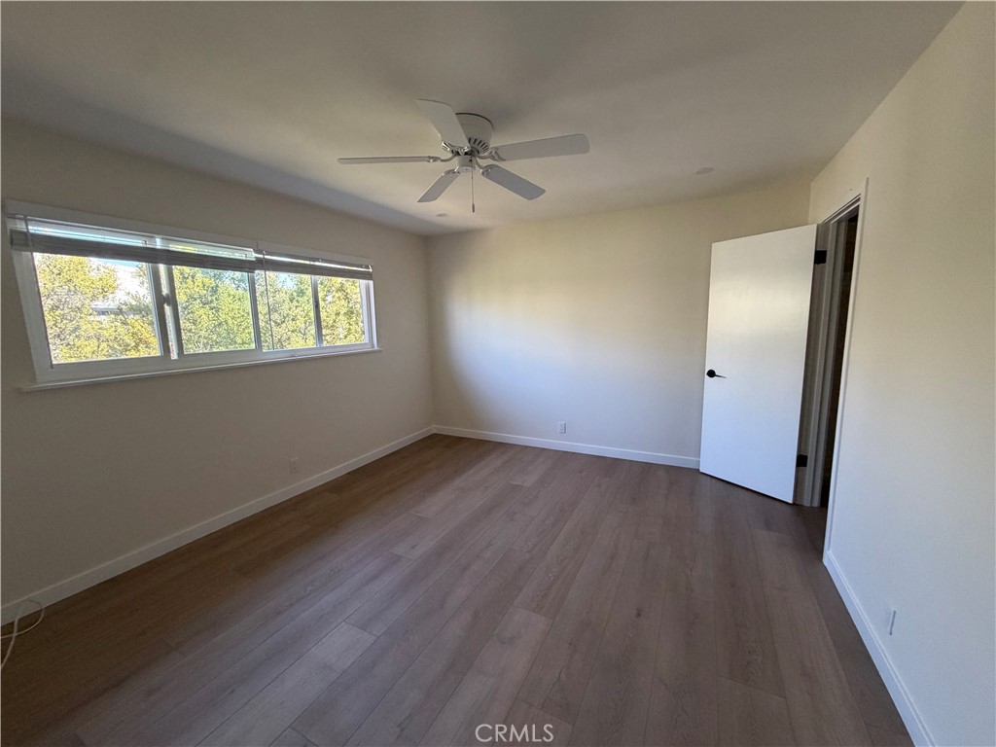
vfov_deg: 85.7
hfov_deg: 102.1
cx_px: 498
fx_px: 403
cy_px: 374
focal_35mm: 14
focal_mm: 2.22
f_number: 2.2
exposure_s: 1/120
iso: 250
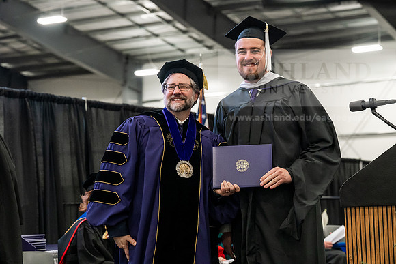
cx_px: 198
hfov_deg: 23.6
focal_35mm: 86
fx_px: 946
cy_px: 132
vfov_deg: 15.9
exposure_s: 1/250
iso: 6400
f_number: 5
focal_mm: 86
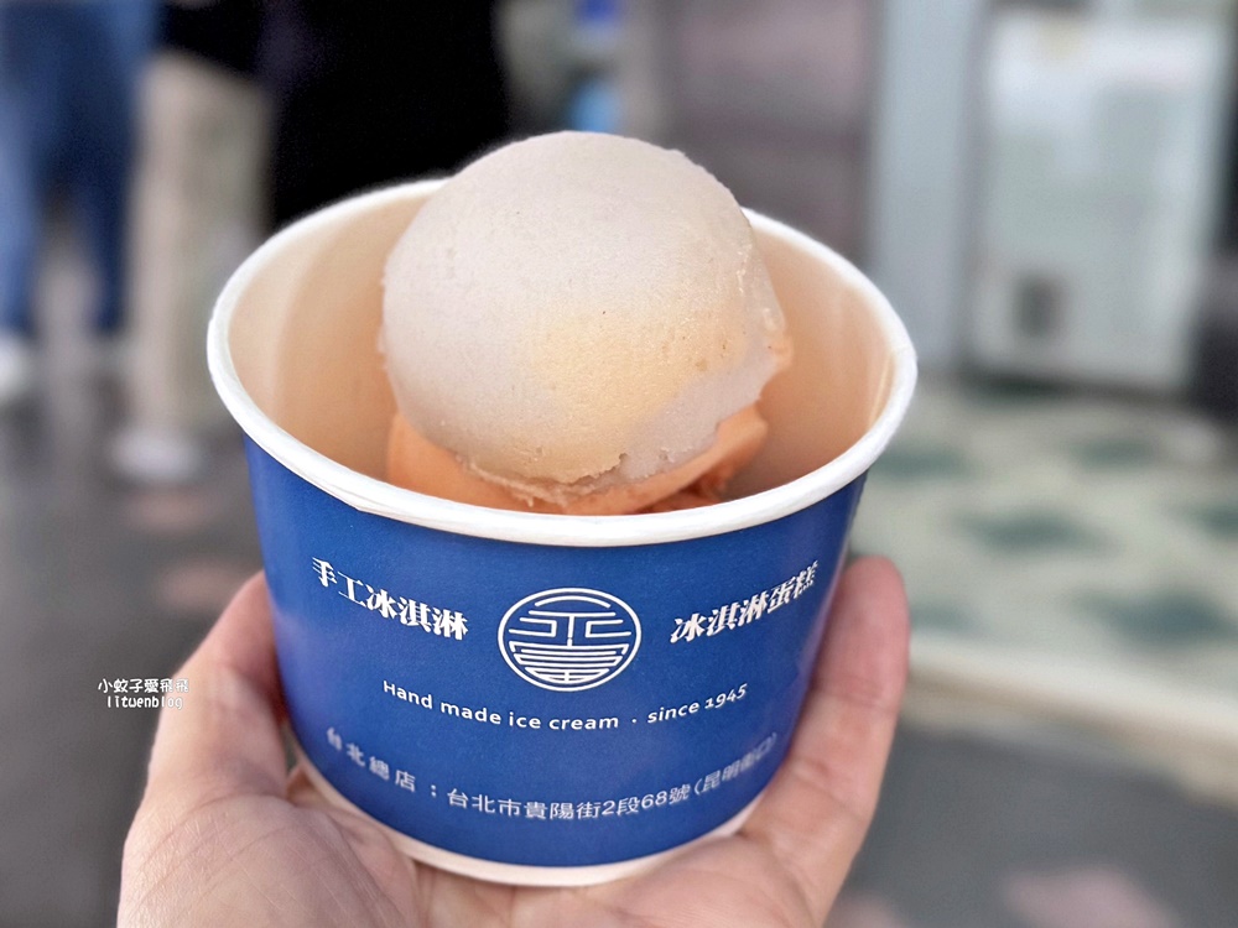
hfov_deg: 71.6
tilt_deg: -11.7
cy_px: 464
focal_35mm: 24
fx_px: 858
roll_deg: -0.2
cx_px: 619
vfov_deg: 56.8
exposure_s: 1/66
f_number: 1.78
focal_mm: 6.76
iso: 200
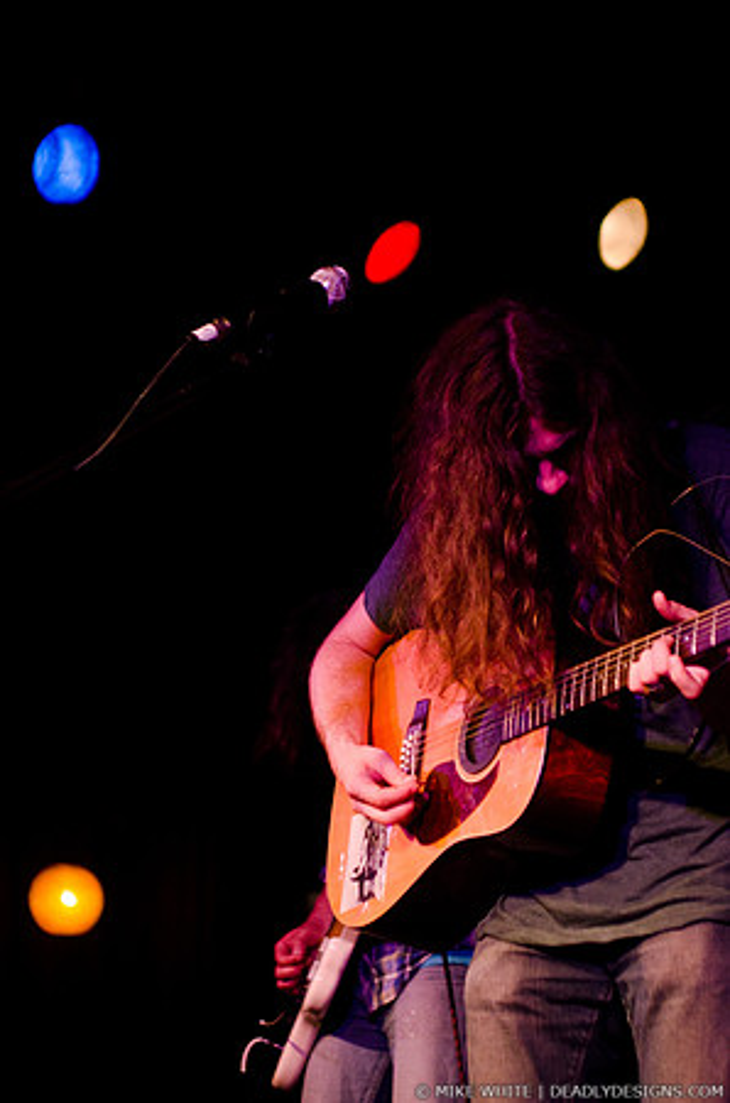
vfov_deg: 19.5
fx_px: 3208
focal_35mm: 105
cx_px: 365
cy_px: 552
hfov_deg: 13.0
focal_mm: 70
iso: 1600
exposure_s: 1/60
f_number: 2.8
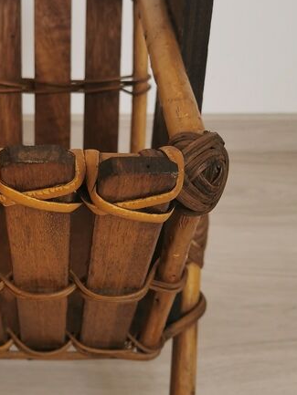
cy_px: 200
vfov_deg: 34.9
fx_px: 629
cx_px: 58
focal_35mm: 55
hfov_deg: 26.1
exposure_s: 1/100
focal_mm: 5.58
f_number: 1.8
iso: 100
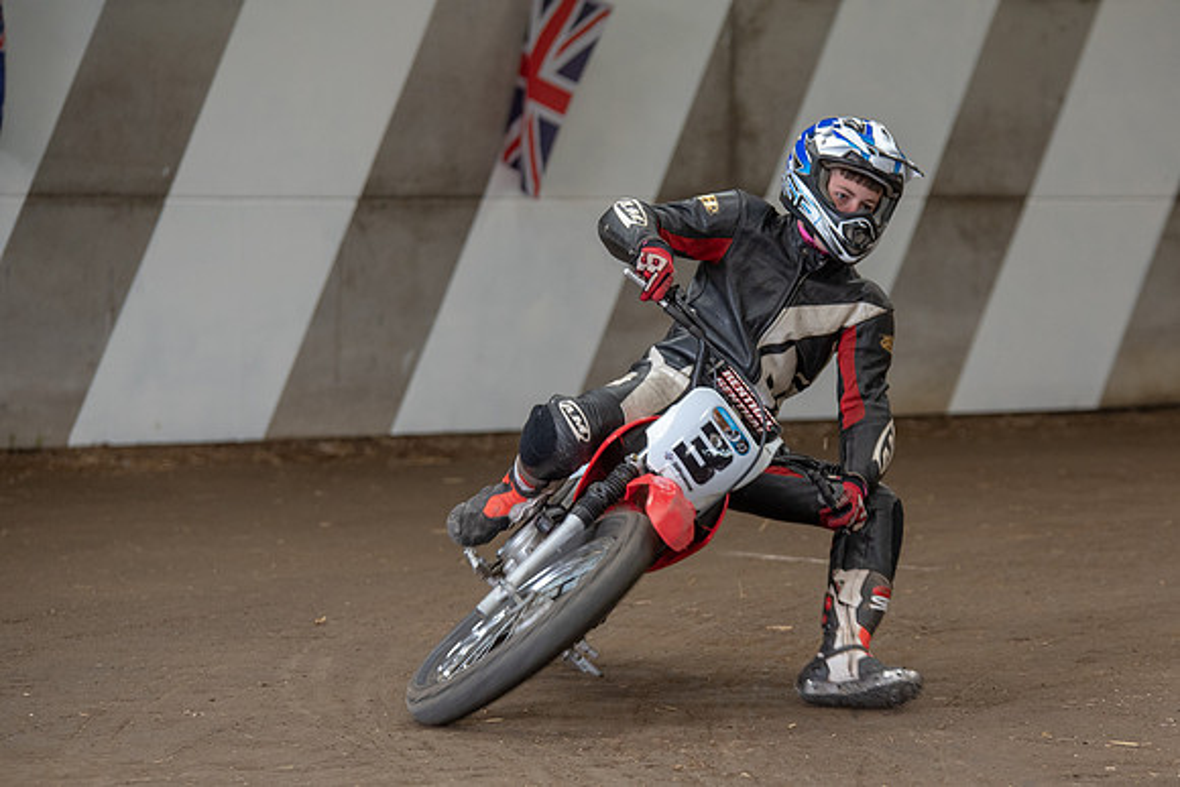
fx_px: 5722
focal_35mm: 175
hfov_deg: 11.8
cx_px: 724
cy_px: 477
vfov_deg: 7.9
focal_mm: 140
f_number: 3.5
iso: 1100
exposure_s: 1/125
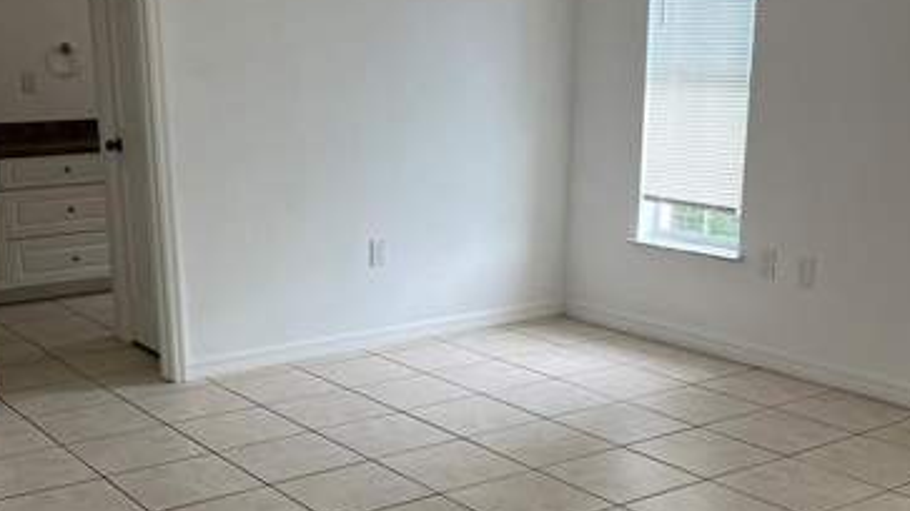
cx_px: 406
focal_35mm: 50
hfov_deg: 41.3
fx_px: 1206
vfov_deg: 23.6
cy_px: 403
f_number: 1.6
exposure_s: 1/114
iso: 125
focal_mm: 5.1
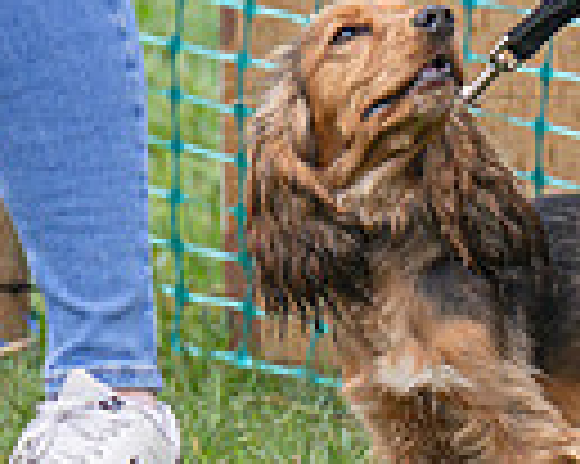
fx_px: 18353
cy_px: 532
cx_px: 488
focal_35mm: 1070
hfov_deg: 1.8
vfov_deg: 1.4
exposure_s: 1/1250
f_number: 4
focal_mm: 145
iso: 400
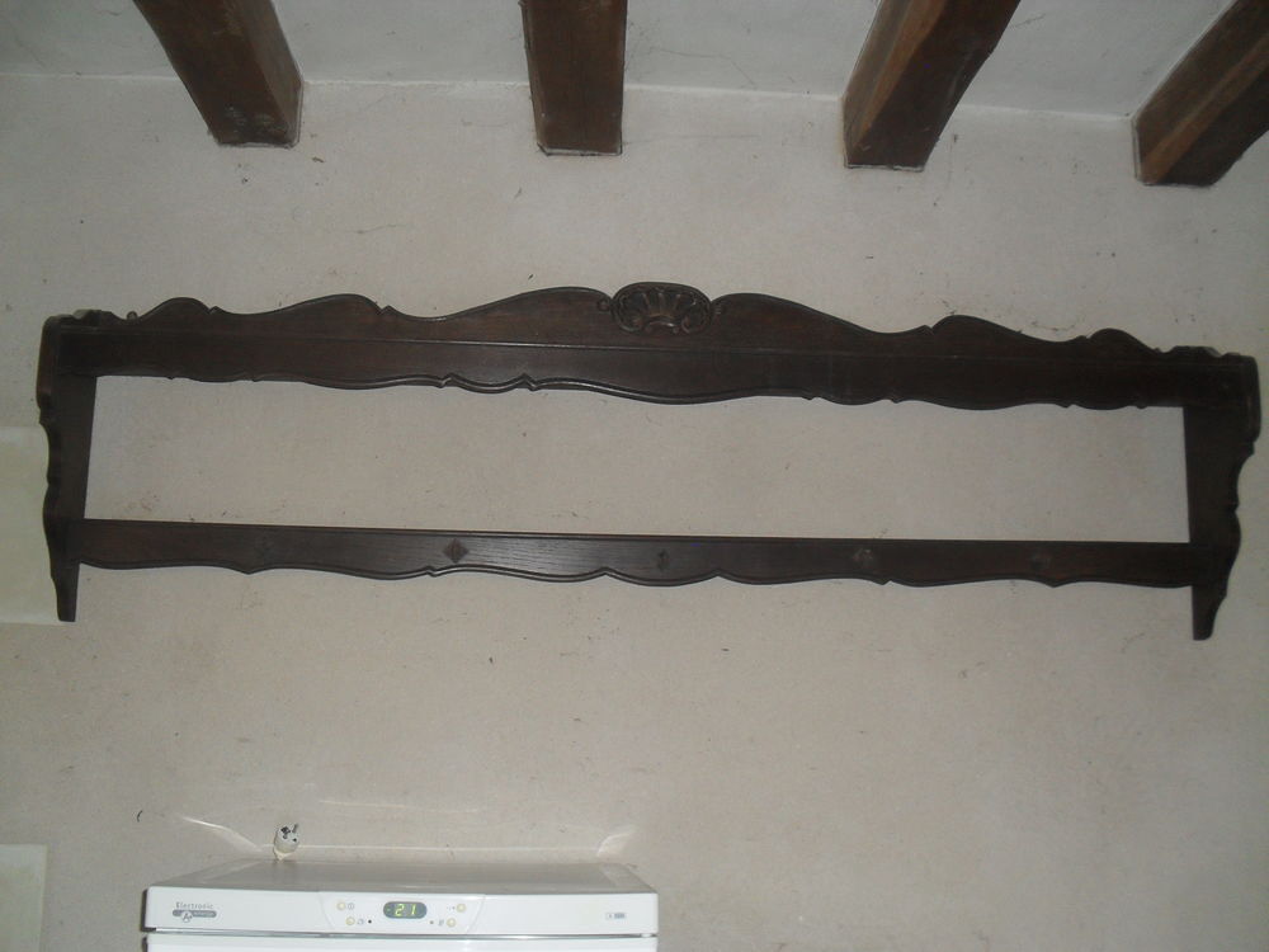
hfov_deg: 52.6
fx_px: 1283
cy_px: 476
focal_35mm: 35
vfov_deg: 40.7
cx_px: 634
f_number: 3.2
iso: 200
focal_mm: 6.3
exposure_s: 1/45
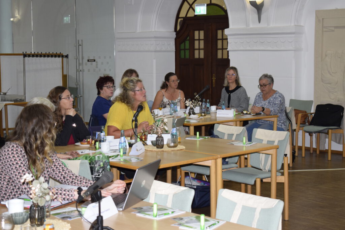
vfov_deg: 19.7
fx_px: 661
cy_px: 115
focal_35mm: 69
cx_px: 172
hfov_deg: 29.2
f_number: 5.3
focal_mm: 46
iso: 800
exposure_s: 1/60
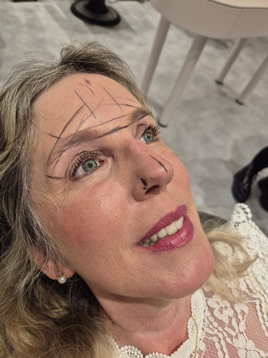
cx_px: 134
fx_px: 237
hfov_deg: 58.9
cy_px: 179
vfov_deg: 73.9
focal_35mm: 23
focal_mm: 5.4
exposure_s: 1/75
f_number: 1.8
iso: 32
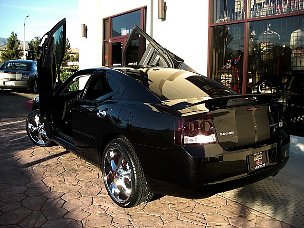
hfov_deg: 51.4
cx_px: 152
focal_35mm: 36
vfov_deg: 39.7
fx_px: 316
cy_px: 114
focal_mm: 6.3
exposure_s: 1/250
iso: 50
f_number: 2.8
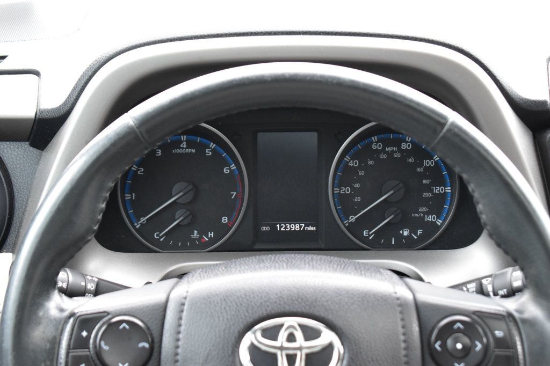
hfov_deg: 24.6
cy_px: 183
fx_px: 1260
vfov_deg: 16.5
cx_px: 275
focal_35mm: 82
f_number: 6.3
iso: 1250
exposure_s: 1/15
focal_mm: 55
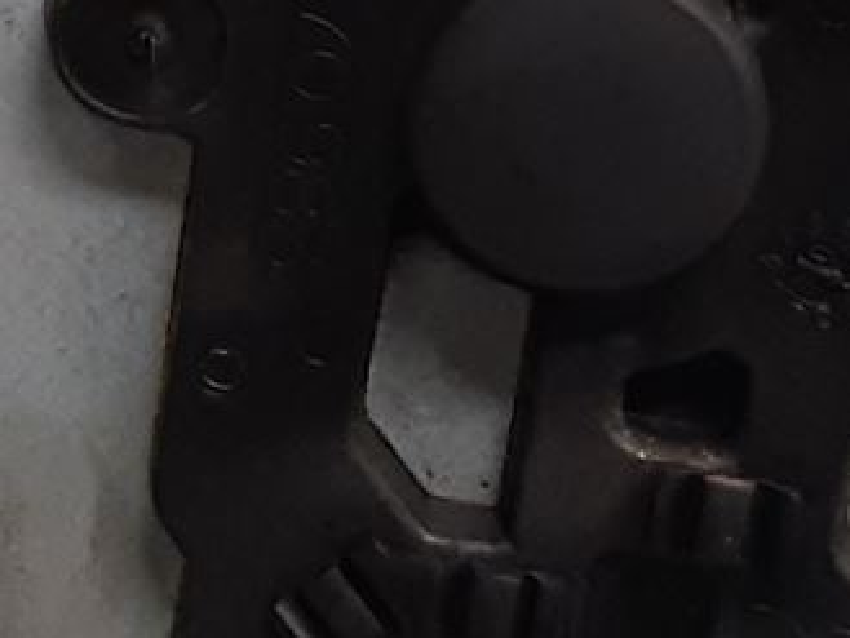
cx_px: -372
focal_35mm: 162
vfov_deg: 9.1
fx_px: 3979
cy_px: 21
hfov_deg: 11.7
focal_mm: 3.93
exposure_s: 1/50
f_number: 1.7
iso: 160
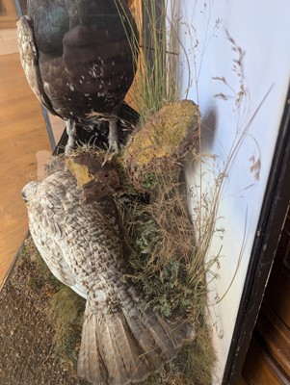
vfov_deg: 71.5
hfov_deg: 56.9
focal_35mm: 24
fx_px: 268
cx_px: 145
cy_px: 192
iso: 189
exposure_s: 1/100
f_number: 1.85
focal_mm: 6.81
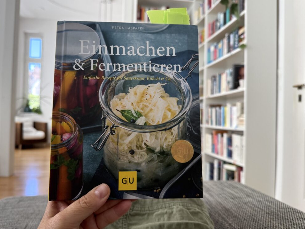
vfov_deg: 54.9
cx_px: 148
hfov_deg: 69.4
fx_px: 220
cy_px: 113
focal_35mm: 25
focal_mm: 6.76
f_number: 1.78
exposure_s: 1/149
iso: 125
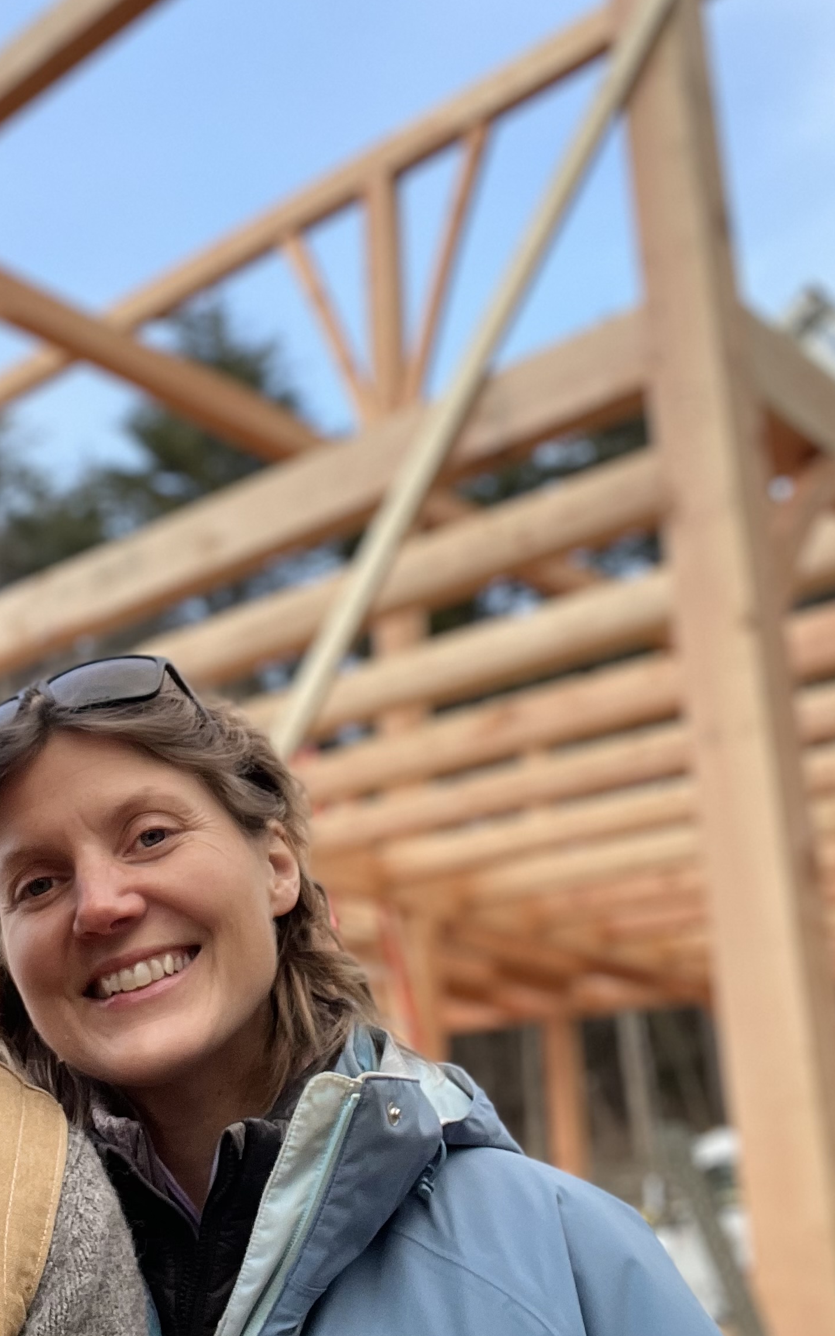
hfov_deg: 29.3
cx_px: 198
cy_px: 661
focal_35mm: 43
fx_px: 1566
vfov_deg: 46.2
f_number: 2.2
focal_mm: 2.71
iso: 100
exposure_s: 1/66
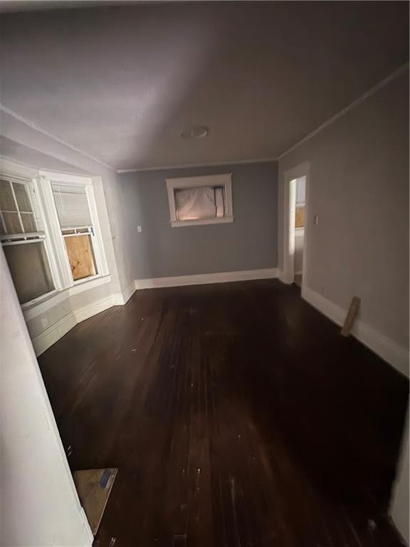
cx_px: 205
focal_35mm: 14
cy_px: 274
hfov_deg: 85.7
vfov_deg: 102.1
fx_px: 221
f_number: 2.2
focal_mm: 2.22
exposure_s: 1/20
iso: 800
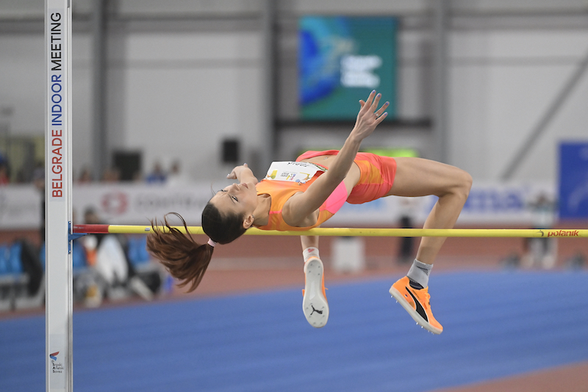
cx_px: 294
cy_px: 196
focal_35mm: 200
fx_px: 3268
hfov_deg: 10.3
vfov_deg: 6.9
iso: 2000
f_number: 3.2
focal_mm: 200
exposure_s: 1/640
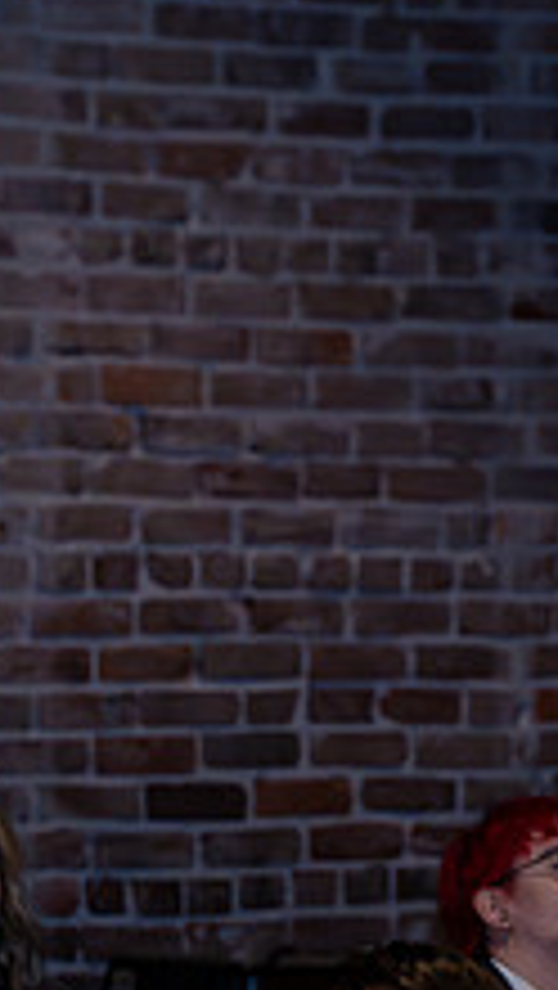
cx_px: 878
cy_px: 839
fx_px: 9140
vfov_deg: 6.2
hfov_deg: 3.5
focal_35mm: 348
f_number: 5
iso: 6400
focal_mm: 126
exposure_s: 1/320
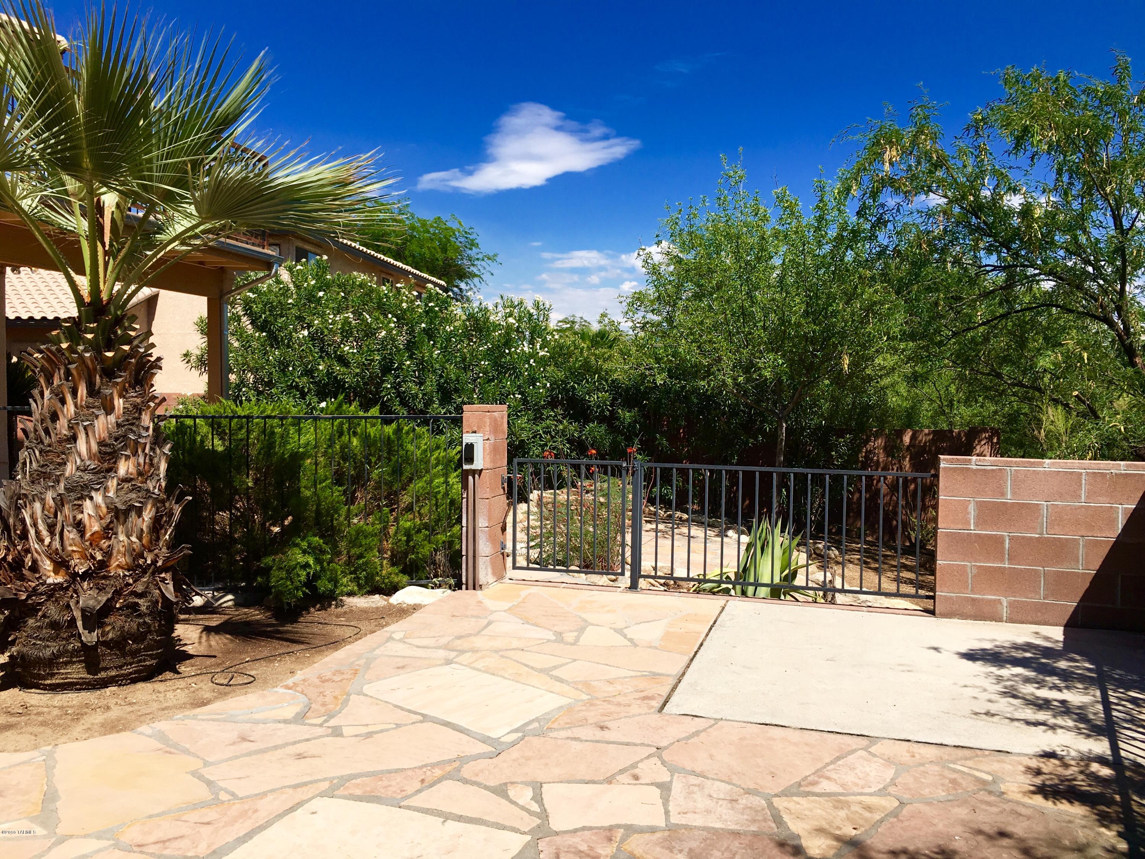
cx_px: 572
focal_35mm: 29
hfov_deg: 61.7
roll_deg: -0.8
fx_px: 959
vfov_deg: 48.2
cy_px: 430
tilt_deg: -3.3
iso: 25
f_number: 2.2
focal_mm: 4.15
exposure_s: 1/1789
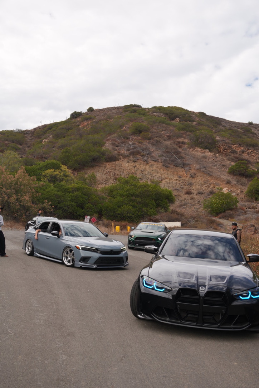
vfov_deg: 44.9
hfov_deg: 30.9
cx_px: 130
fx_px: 469
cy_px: 194
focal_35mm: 44
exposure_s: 1/100
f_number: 5.6
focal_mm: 29
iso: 100
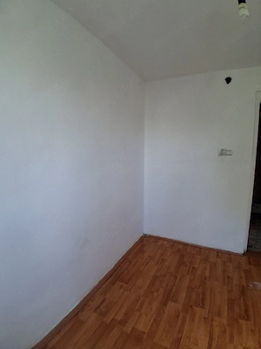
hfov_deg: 74.7
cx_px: 130
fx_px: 171
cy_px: 174
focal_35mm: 17
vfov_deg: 91.0
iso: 125
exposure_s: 1/100
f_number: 2.2
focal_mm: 1.4
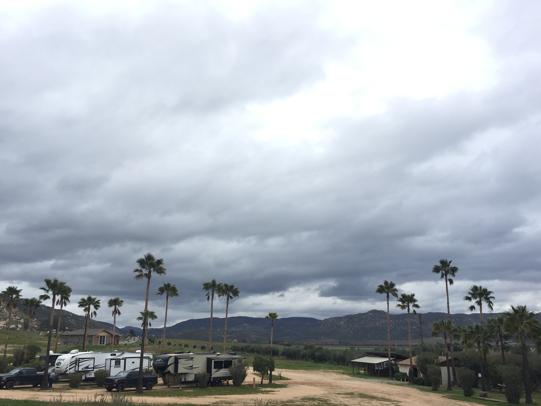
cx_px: 254
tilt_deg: +14.8
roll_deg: -0.1
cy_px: 216
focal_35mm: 33
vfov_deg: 42.9
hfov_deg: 55.3
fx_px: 516
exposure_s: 1/608
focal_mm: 4.15
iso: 32
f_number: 2.2
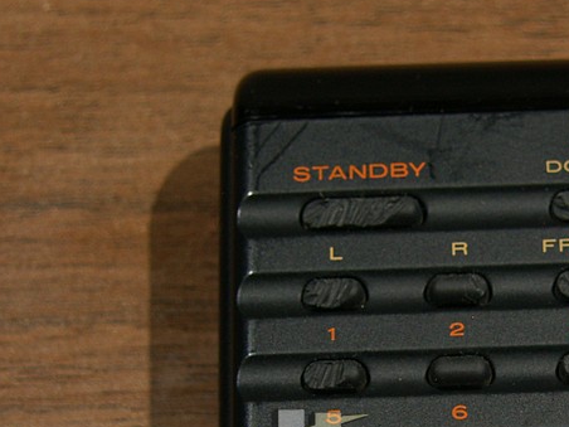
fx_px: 2729
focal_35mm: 166
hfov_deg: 11.8
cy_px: 453
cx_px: 487
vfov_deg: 8.9
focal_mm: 19.4
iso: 50
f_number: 3.2
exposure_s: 1/80
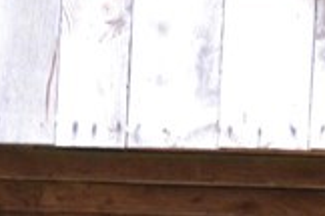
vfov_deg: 4.2
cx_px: -20
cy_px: 604
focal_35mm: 321
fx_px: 2898
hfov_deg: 6.4
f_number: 4.8
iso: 1400
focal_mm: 32
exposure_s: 1/60
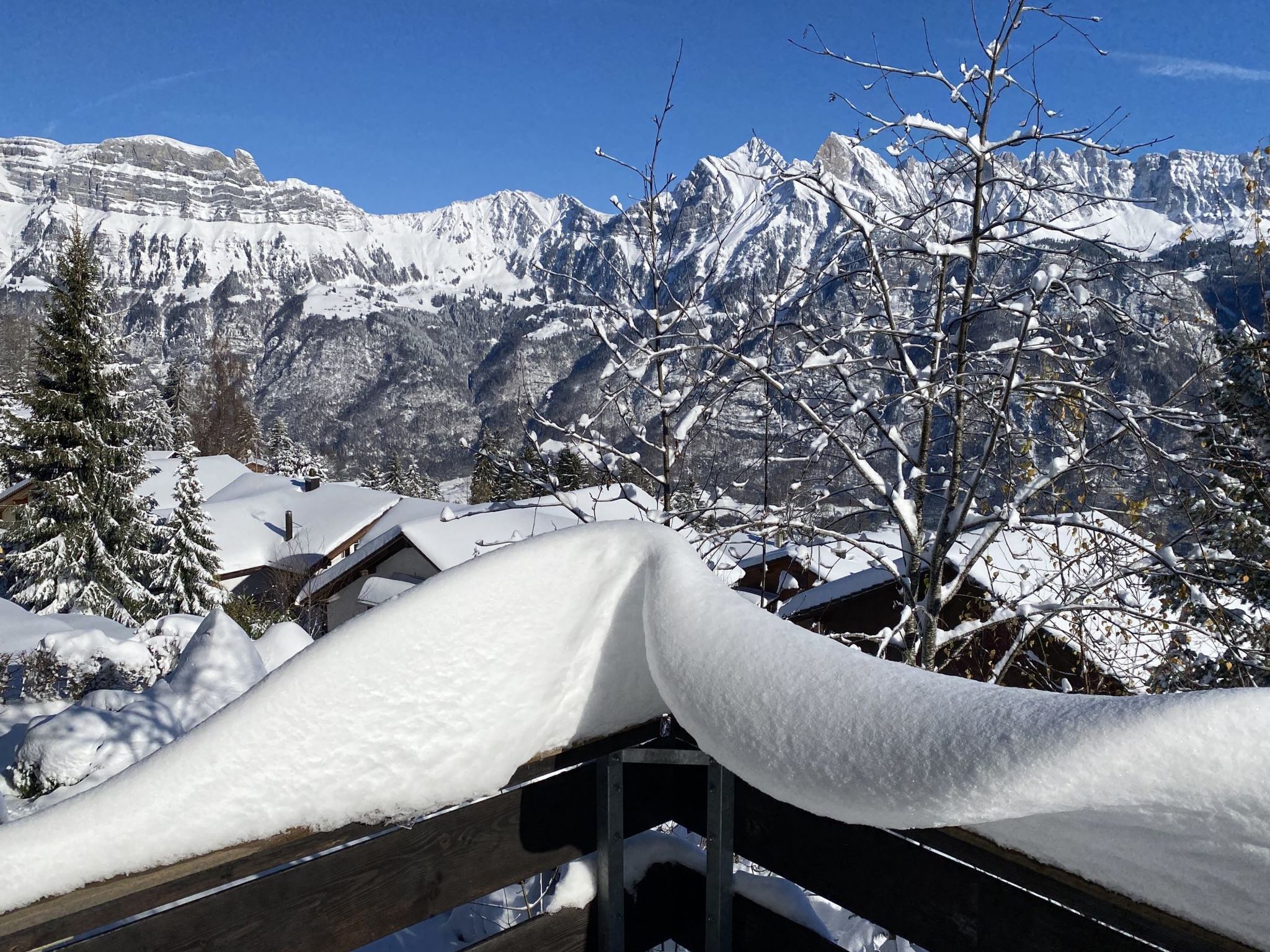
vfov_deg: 53.1
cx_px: 635
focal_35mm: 26
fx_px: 954
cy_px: 476
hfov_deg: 67.3
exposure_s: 1/8197
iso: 32
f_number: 1.8
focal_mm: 4.25
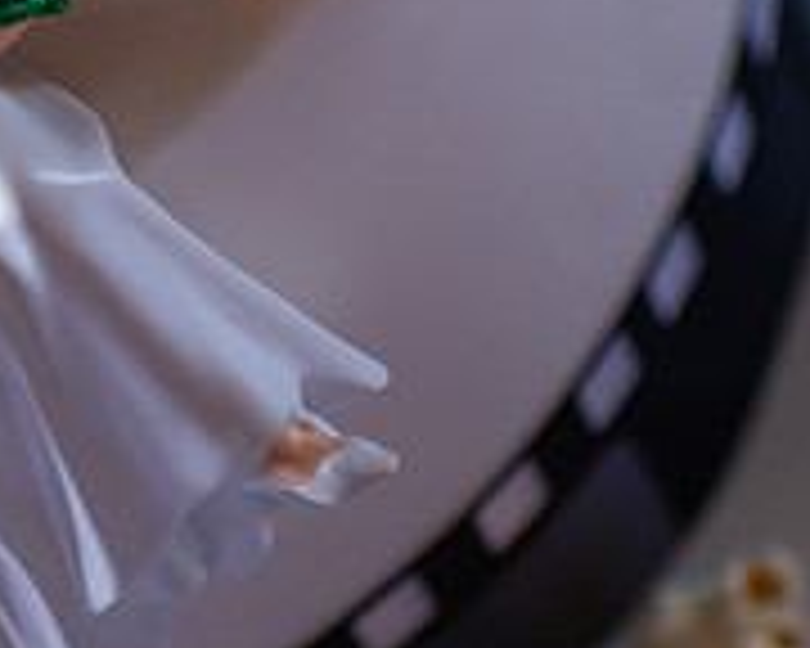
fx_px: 3596
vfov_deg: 10.2
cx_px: -180
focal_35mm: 150
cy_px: -27
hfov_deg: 12.5
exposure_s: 1/400
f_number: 1.8
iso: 125
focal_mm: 35
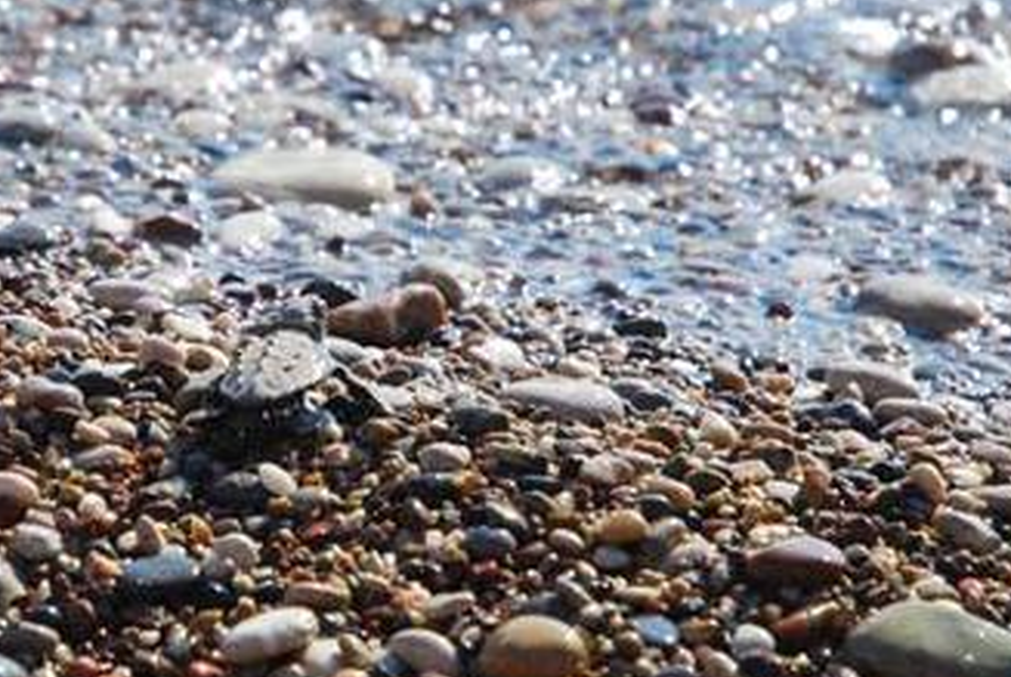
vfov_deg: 5.7
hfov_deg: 8.5
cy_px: 263
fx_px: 6777
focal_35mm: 241
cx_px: 284
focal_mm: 70
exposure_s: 1/400
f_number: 5
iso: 100
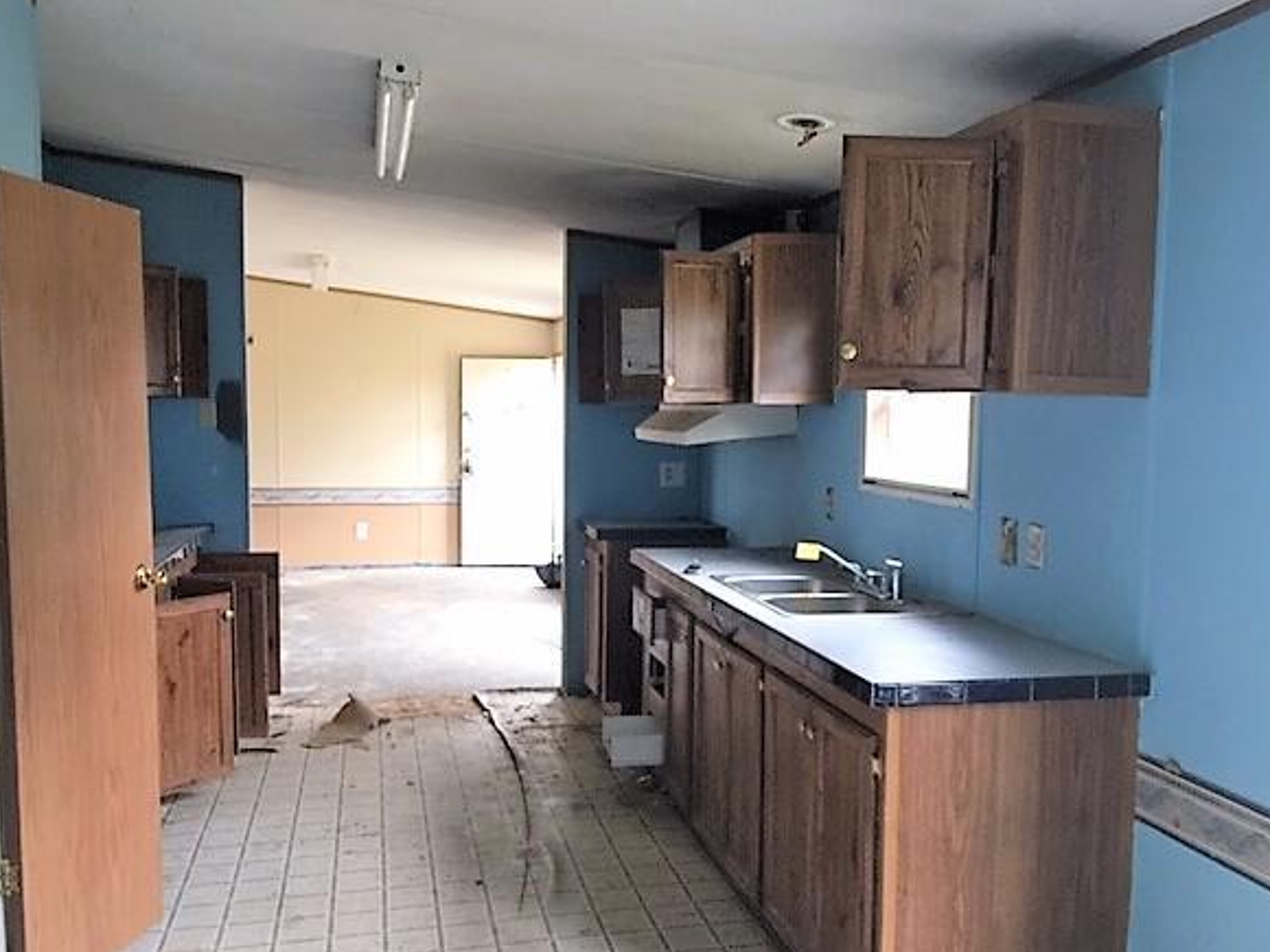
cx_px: 620
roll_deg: -1.8
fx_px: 1174
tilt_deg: -4.5
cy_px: 508
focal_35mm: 32
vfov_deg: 44.1
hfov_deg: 56.8
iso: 100
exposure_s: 1/8
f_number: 2.2
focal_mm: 4.15
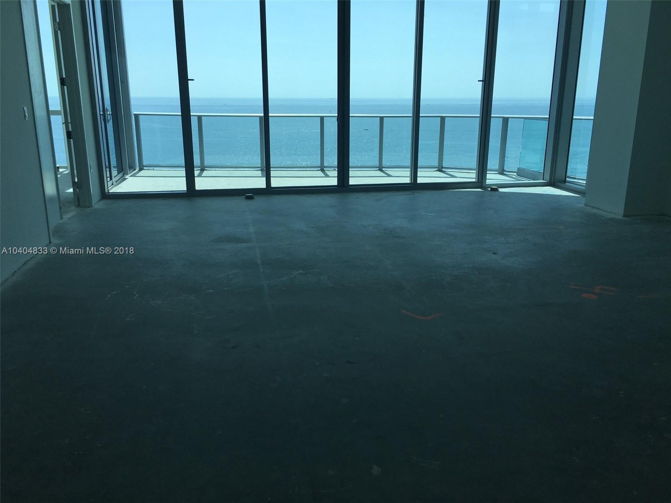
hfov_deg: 61.7
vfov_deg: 48.2
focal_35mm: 29
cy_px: 252
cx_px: 336
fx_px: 562
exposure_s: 1/974
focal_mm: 4.15
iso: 25
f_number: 2.2
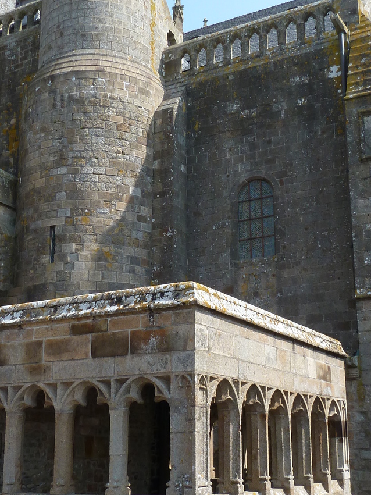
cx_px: 222
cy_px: 269
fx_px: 672
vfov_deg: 40.4
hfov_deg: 30.8
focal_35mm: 47
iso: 80
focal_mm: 4.1
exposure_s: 1/320
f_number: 4
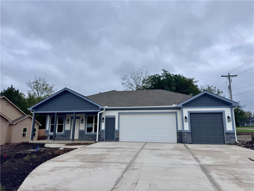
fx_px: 176
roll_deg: -0.6
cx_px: 127
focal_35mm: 24
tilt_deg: +11.7
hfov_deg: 71.6
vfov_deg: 56.8
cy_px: 96
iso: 80
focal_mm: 6.76
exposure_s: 1/4608
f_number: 1.78
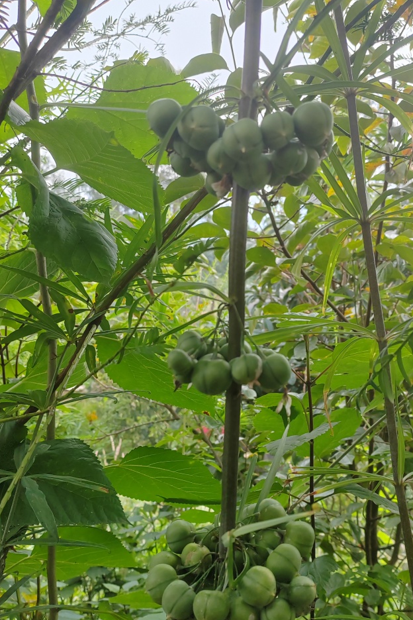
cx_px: 249
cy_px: 338
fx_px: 551
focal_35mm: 32
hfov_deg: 40.9
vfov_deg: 58.6
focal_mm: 5.52
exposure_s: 1/360
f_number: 1.9
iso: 100
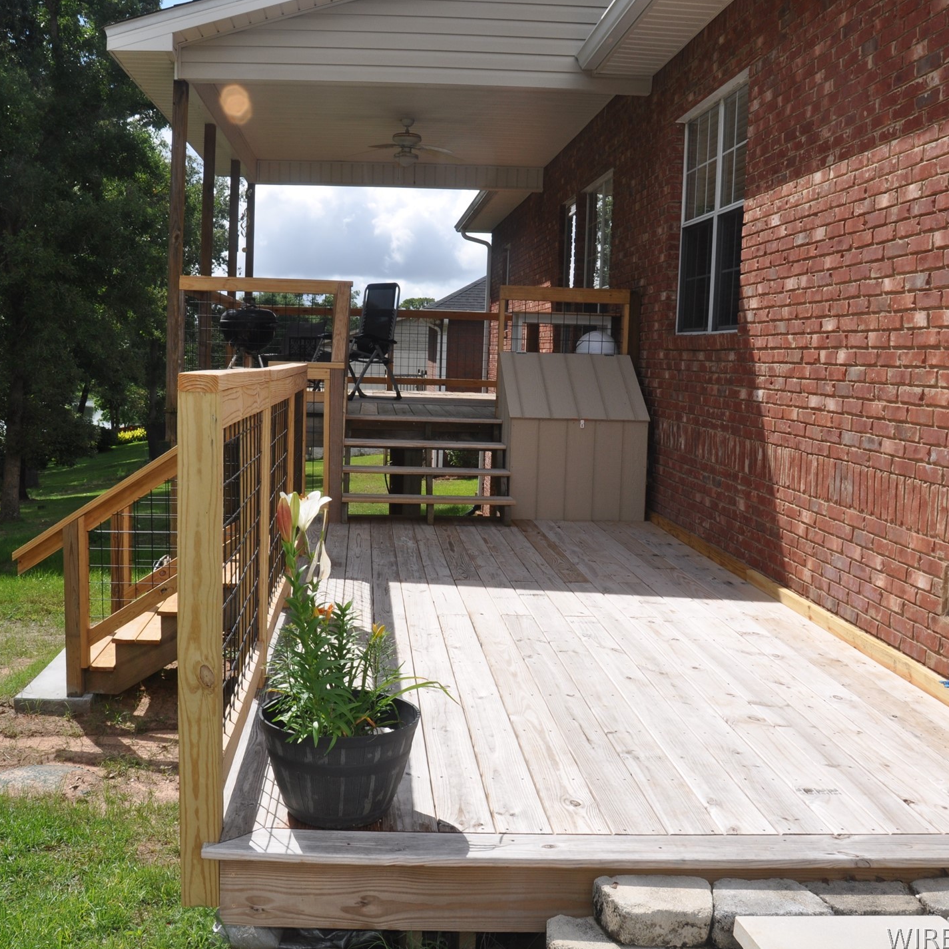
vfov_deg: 47.2
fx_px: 1086
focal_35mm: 35
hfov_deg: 47.0
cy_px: 479
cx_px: 396
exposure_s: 1/200
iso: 200
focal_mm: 18
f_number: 13
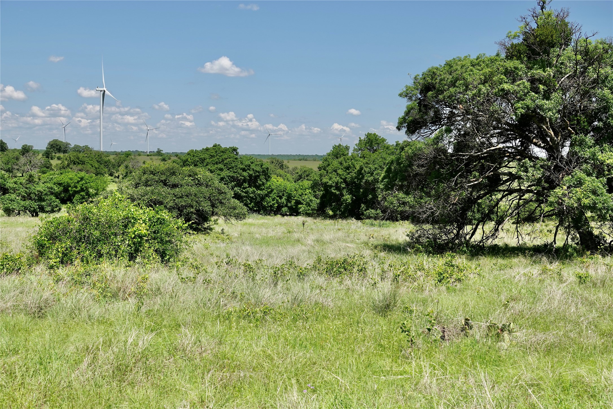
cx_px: 306
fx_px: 732
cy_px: 204
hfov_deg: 45.4
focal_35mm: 43
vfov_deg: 31.2
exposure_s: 1/800
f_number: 4
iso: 100
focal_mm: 15.73
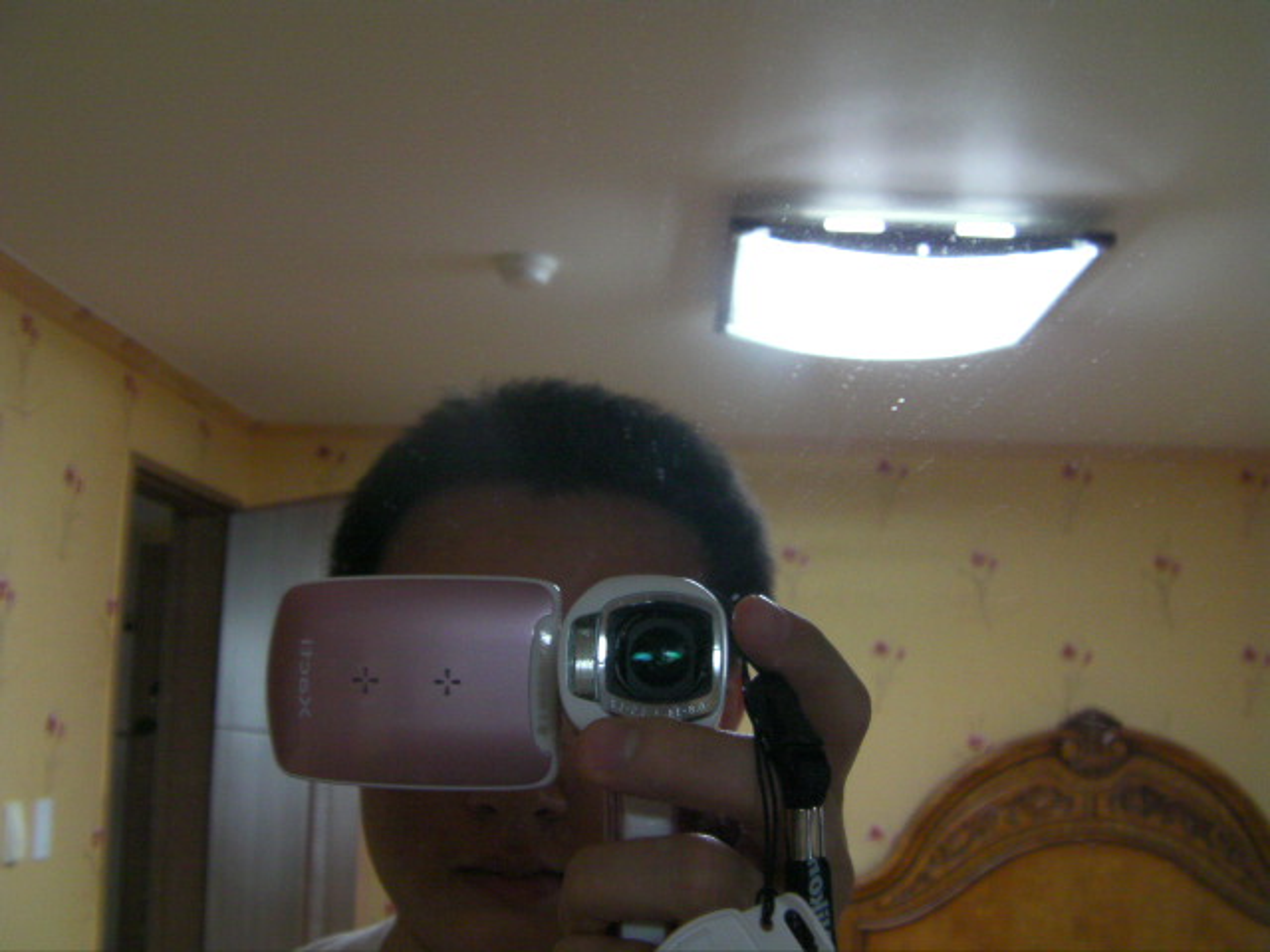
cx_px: 635
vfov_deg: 37.7
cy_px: 476
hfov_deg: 49.0
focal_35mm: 38
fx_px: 1394
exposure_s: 1/14.7
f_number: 3.5
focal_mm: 6.8
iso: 200
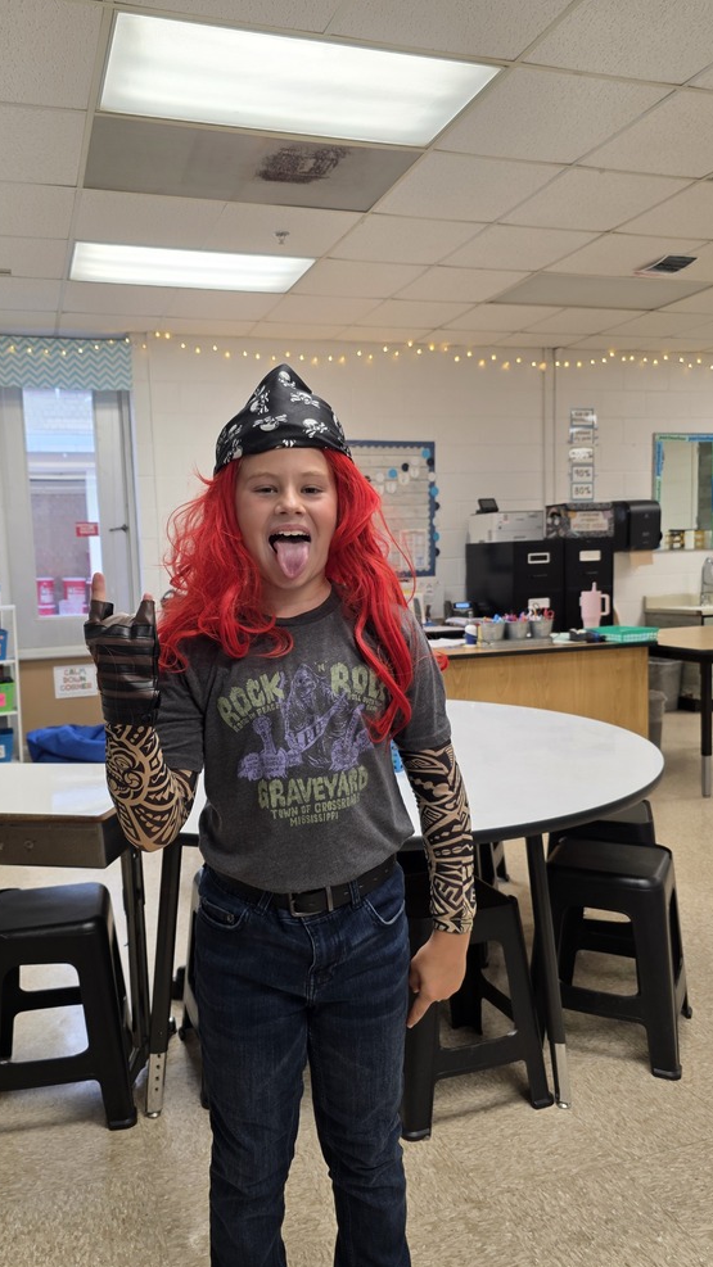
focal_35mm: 26
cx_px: 290
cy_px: 647
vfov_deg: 71.9
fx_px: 874
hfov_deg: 44.2
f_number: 1.7
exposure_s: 1/120
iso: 100
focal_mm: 6.3
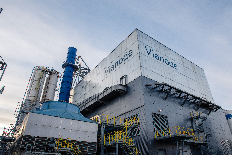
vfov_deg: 53.2
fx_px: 155
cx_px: 116
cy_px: 78
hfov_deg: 73.7
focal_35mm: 24
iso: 400
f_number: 11
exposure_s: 1/250
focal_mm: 24
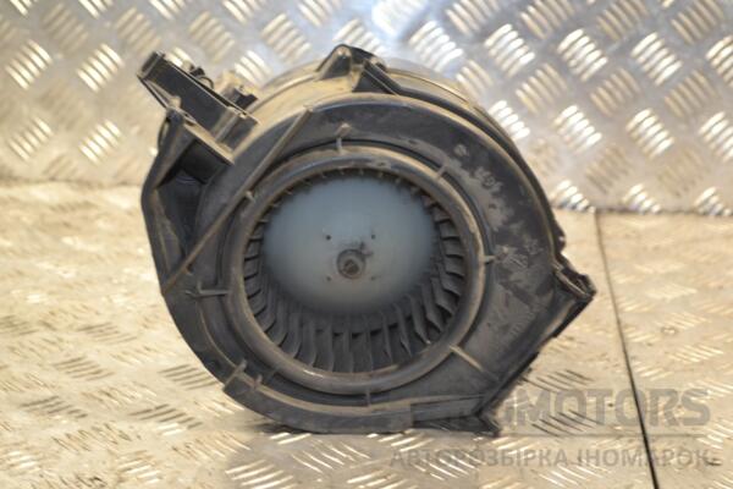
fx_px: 1466
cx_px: 366
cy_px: 244
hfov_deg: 28.1
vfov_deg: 18.9
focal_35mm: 72
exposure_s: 1/60
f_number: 5.6
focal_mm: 48
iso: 900
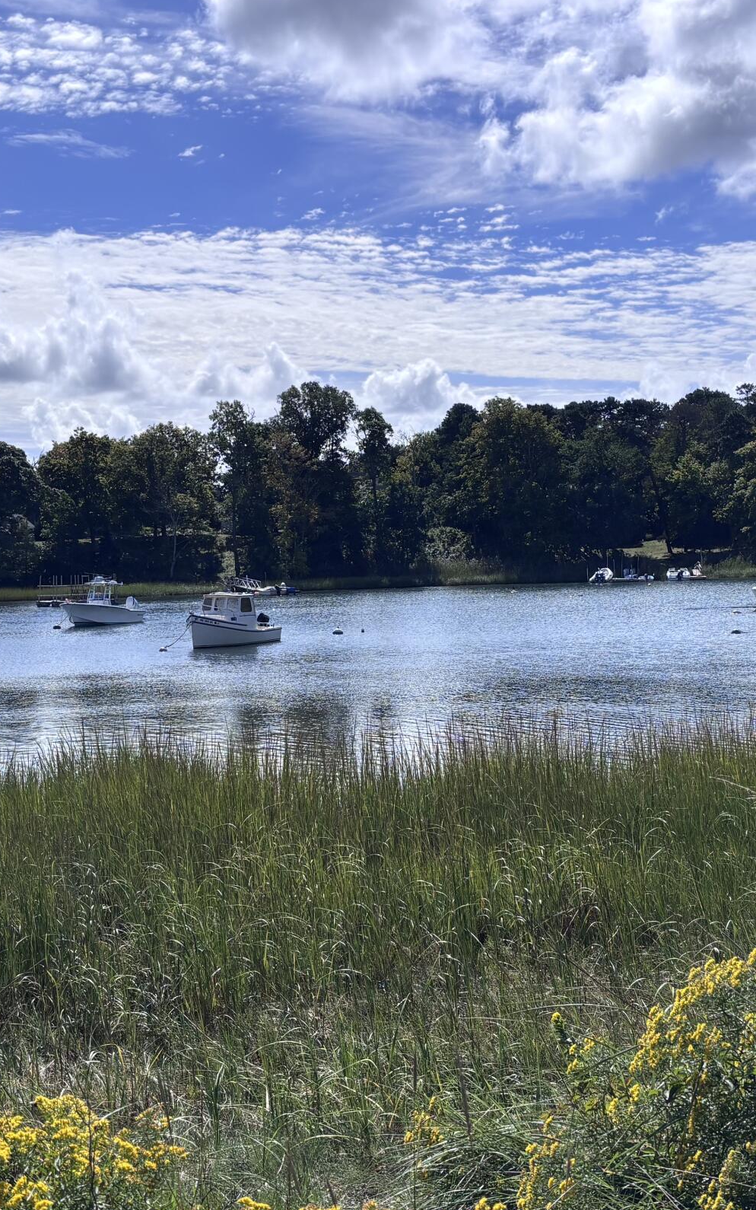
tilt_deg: -2.1
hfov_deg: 24.9
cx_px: 424
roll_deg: +1.5
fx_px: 1714
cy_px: 640
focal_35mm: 52
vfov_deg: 38.9
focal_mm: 5.96
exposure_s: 1/7692
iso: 50
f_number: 1.6
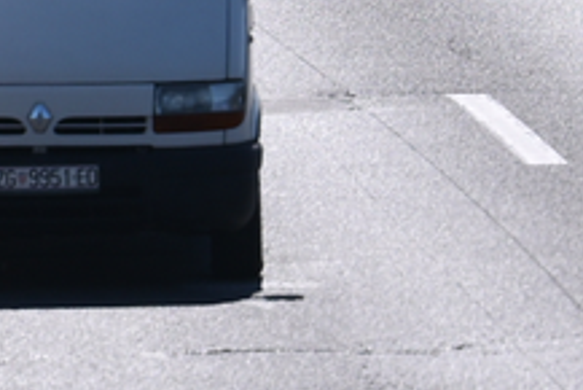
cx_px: -298
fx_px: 25425
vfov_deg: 0.9
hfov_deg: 1.3
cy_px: -519
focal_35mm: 1569
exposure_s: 1/2000
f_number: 2.8
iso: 64
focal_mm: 140
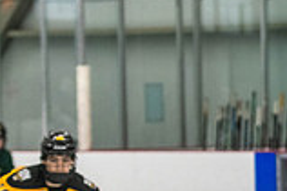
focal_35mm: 437
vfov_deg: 3.1
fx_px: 3480
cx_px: 478
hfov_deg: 4.7
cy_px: 332
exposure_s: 1/640
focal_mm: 100
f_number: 2.8
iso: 1600
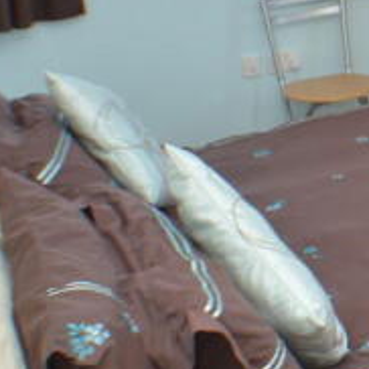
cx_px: 647
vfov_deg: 16.9
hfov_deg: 15.1
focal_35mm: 101
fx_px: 1218
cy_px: 12
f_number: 8
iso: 200
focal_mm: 22
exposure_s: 1/10
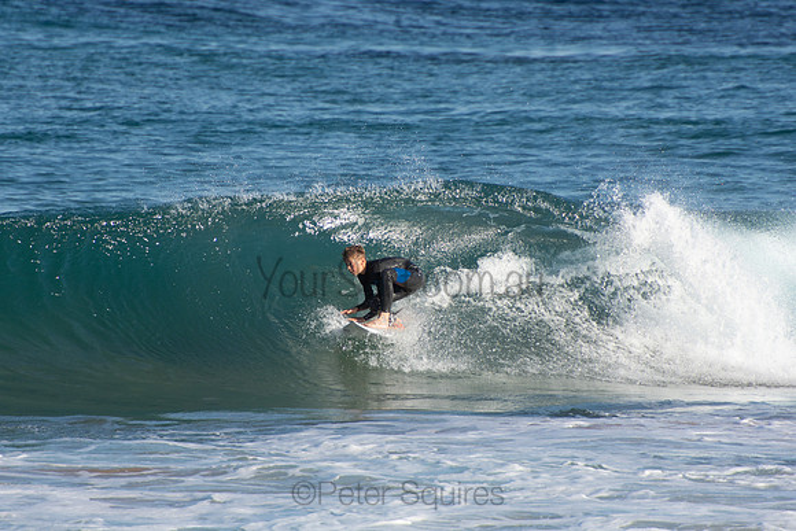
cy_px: 266
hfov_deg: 3.4
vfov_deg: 2.3
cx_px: 398
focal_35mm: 600
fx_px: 13269
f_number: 5.6
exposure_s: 1/1000
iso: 250
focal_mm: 400
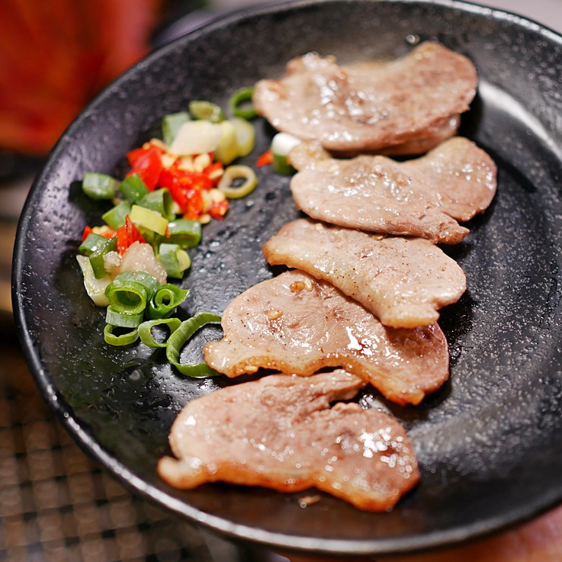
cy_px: 286
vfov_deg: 28.6
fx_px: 1102
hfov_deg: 28.6
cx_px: 319
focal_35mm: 60
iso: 200
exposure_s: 1/200
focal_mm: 25
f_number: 1.8
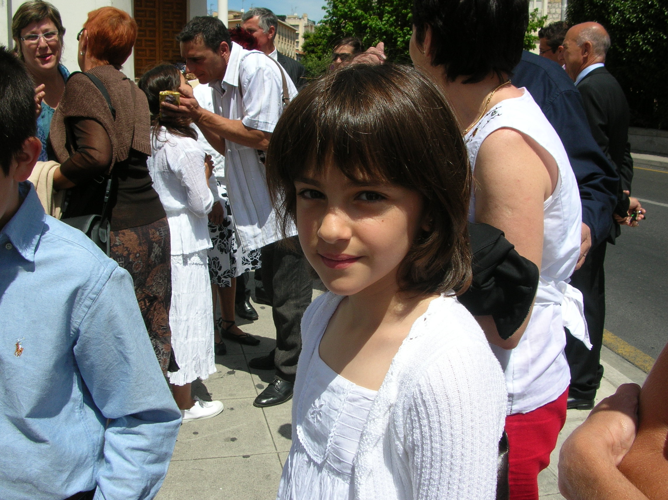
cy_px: 250
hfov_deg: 52.7
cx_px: 334
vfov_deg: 40.6
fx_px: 675
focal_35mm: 35
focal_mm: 5.8
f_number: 5.6
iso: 50
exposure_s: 1/435
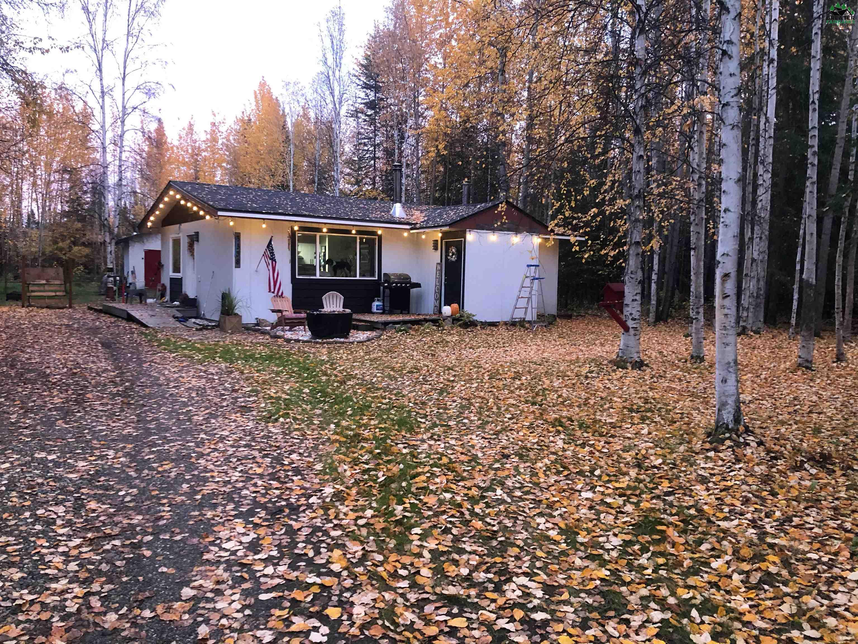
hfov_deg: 63.4
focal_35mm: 28
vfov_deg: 49.7
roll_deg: -1.7
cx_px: 429
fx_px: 694
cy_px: 322
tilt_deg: -3.7
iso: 100
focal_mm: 4
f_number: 1.8
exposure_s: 1/13
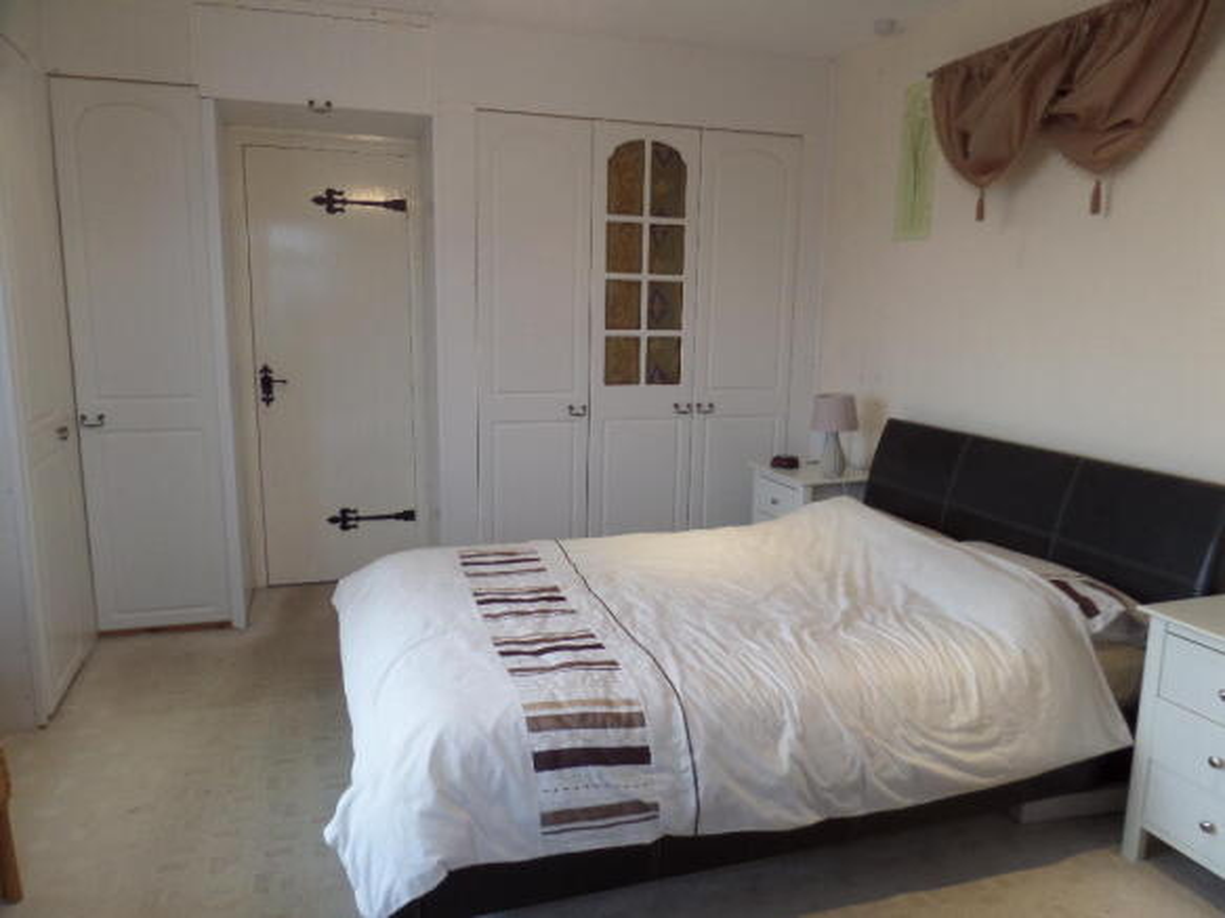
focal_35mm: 24
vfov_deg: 56.8
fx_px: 849
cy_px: 459
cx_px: 612
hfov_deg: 71.6
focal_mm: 4
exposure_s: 1/30
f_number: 3.2
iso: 160
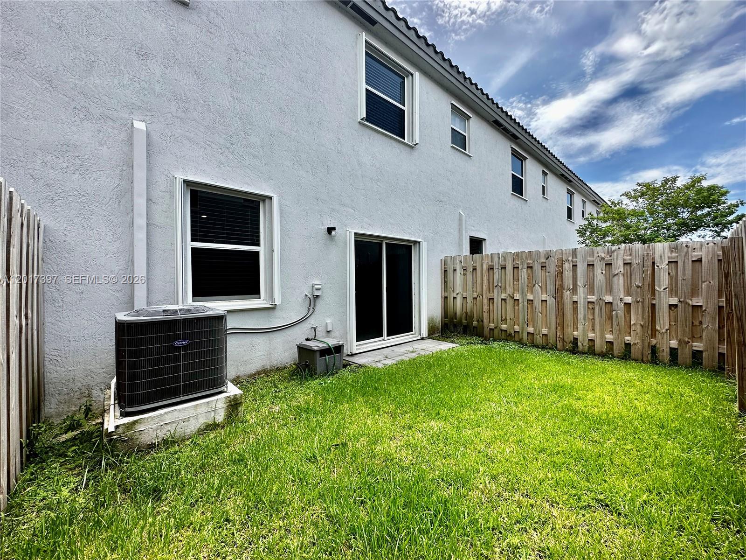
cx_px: 373
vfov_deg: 85.7
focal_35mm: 14
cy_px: 280
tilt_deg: -0.2
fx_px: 302
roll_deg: -0.1
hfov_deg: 102.1
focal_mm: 2.22
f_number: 2.2
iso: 40
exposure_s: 1/818
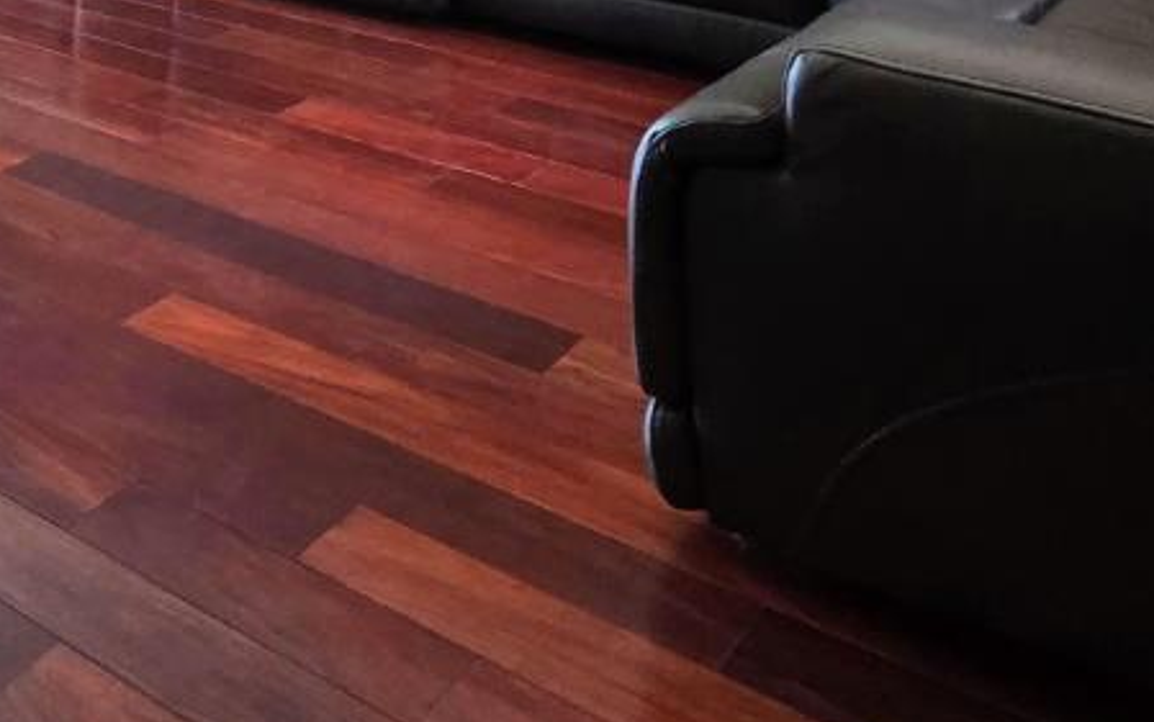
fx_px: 1447
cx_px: 136
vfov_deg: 22.5
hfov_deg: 40.5
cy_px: -389
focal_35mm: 46
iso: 125
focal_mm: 2.2
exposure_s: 1/60
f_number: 2.2
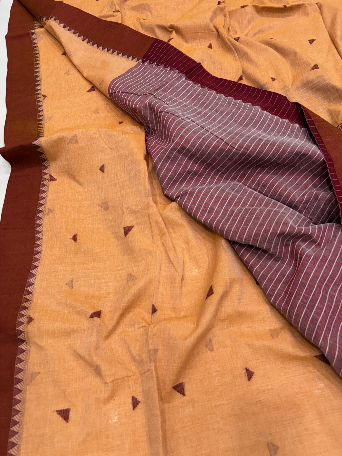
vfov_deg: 67.3
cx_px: 171
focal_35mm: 26
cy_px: 228
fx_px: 343
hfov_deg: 53.1
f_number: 1.6
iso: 100
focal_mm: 5.96
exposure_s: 1/100
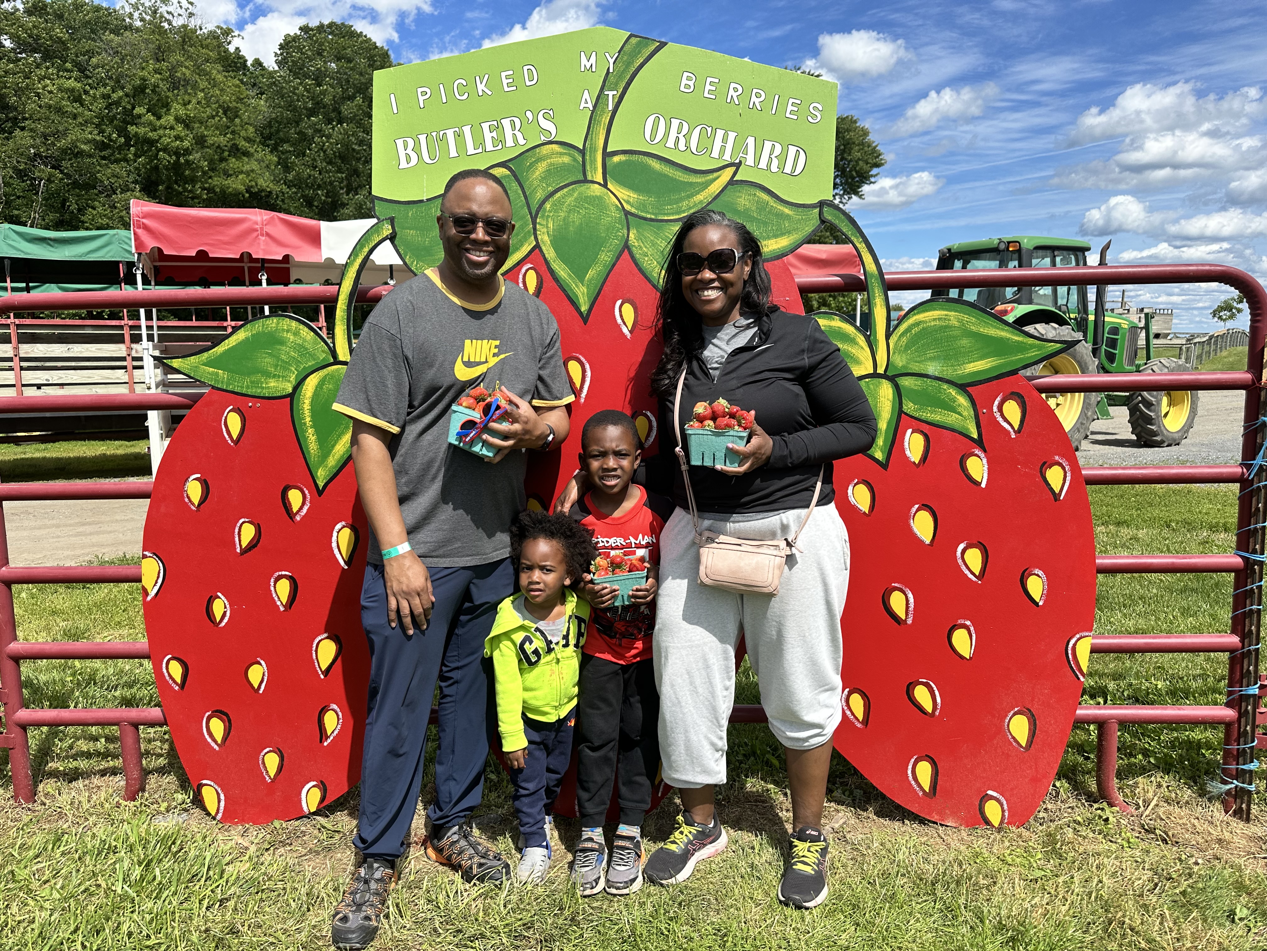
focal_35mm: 24
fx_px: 878
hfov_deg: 71.6
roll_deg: -0.6
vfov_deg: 56.8
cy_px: 476
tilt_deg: -9.7
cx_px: 634
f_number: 1.78
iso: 80
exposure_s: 1/3472
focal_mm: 6.86
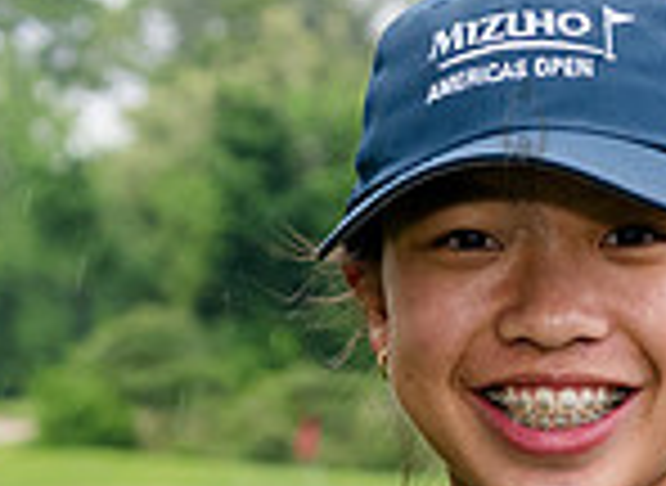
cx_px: 486
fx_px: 4878
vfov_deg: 5.7
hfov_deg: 7.8
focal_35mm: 256
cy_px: 643
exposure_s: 1/200
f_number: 4.5
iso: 1600
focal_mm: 55
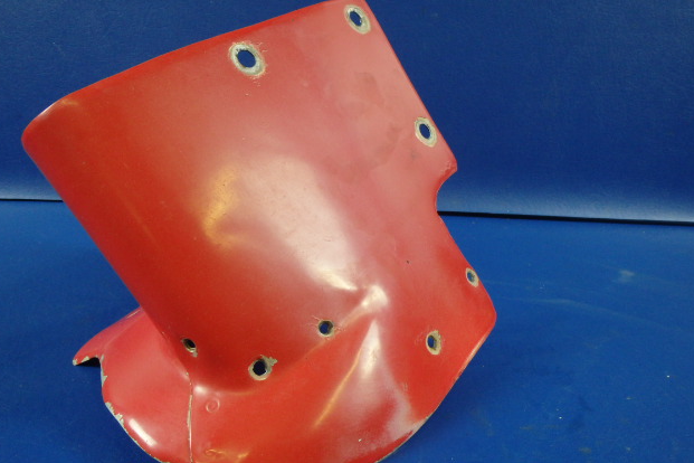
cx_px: 341
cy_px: 233
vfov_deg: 43.6
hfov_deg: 61.9
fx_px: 578
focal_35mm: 30
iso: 400
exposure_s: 1/30
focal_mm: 5
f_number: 3.9
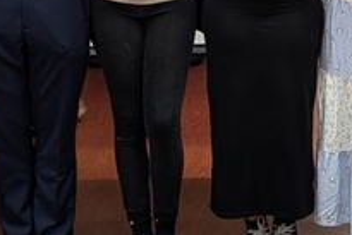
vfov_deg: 10.7
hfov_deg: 16.2
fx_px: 1223
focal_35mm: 125
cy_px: -78
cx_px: 309
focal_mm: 6.9
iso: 107
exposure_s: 1/27.6
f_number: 1.68
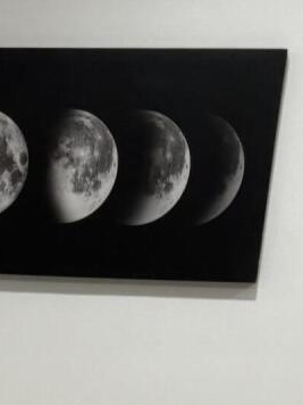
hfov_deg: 9.7
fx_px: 1704
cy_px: 919
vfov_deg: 11.5
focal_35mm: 146
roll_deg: -1.0
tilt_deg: -20.8
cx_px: -237
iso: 80
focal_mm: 5.96
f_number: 1.6
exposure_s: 1/60
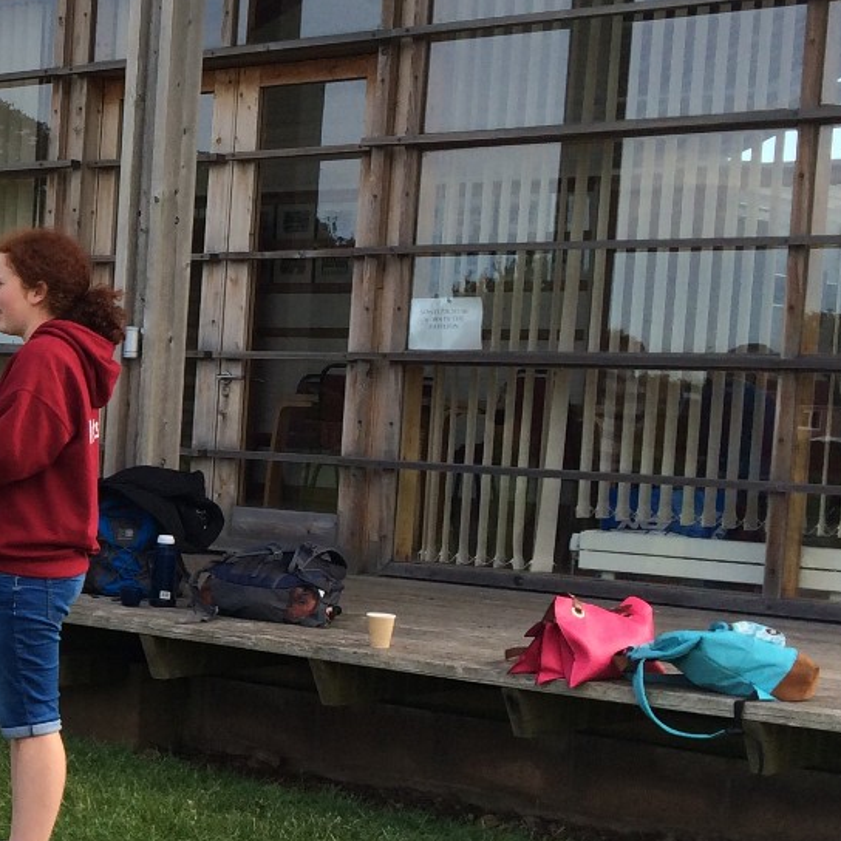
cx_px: -348
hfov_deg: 19.8
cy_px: 543
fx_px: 2144
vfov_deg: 22.1
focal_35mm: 78
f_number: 2.2
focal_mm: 4.12
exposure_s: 1/746
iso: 32
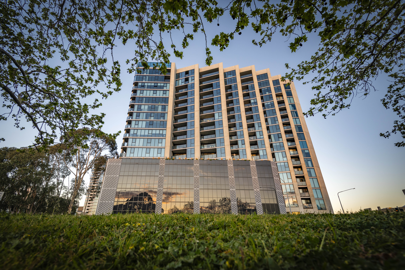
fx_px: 180
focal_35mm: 16
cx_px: 202
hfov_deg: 96.7
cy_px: 135
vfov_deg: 73.8
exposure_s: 1/20
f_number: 7.1
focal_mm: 16
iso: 125
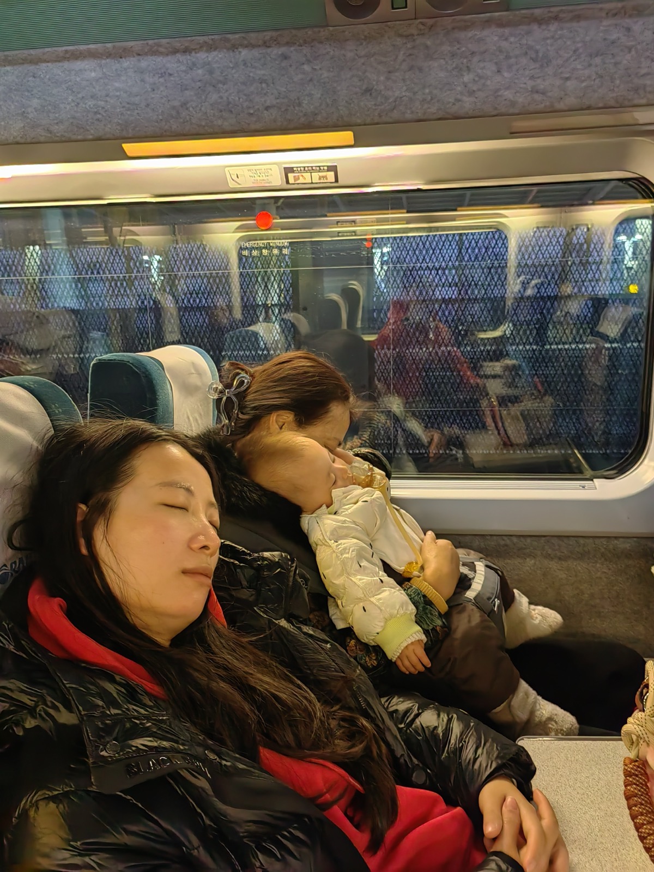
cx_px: 327
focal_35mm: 27
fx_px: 680
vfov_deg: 65.3
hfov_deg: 51.4
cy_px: 436
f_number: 1.9
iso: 2000
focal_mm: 5.52
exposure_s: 1/100
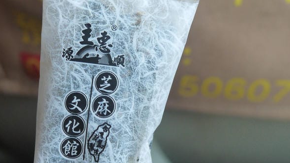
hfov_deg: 33.6
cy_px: 110
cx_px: 103
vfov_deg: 19.4
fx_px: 477
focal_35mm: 62
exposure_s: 1/60
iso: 200
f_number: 3.5
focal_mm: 14
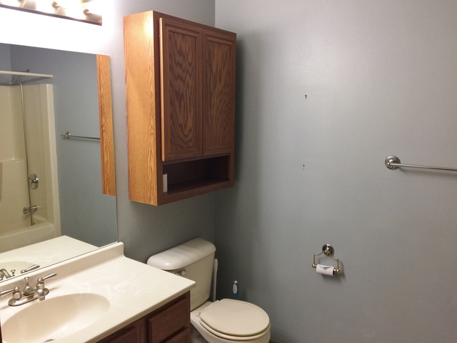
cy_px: 172
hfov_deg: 61.7
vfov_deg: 48.2
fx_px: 383
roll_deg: -1.5
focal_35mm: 29
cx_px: 228
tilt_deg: -9.9
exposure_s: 1/15
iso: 64
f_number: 2.2
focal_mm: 4.15
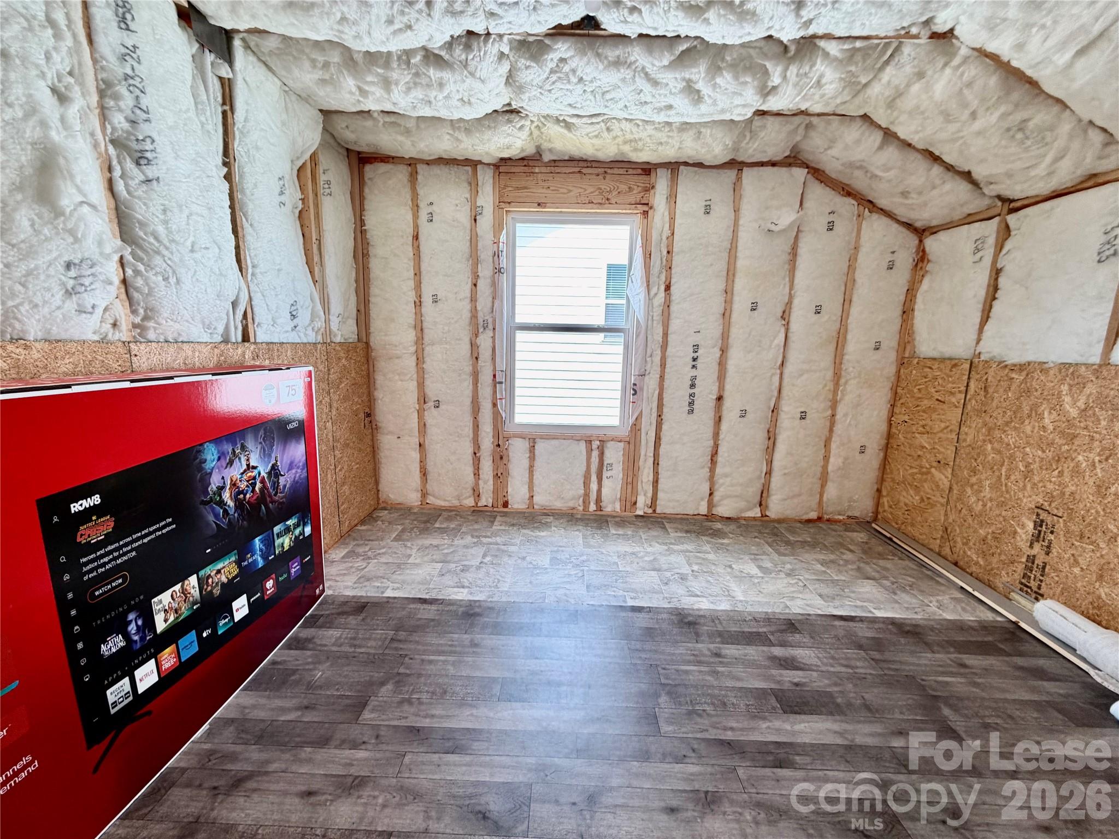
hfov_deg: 102.1
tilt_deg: -9.8
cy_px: 420
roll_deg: -1.8
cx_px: 560
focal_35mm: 14
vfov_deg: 85.7
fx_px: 453
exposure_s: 1/121
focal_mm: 2.22
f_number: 2.2
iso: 125
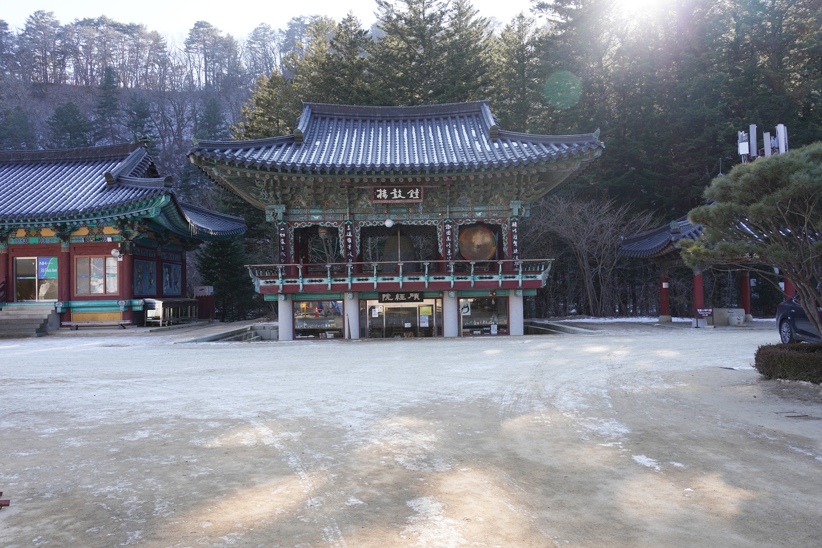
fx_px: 639
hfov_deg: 65.5
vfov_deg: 46.4
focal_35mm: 28
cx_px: 411
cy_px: 274
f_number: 8
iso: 200
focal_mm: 28
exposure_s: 1/100
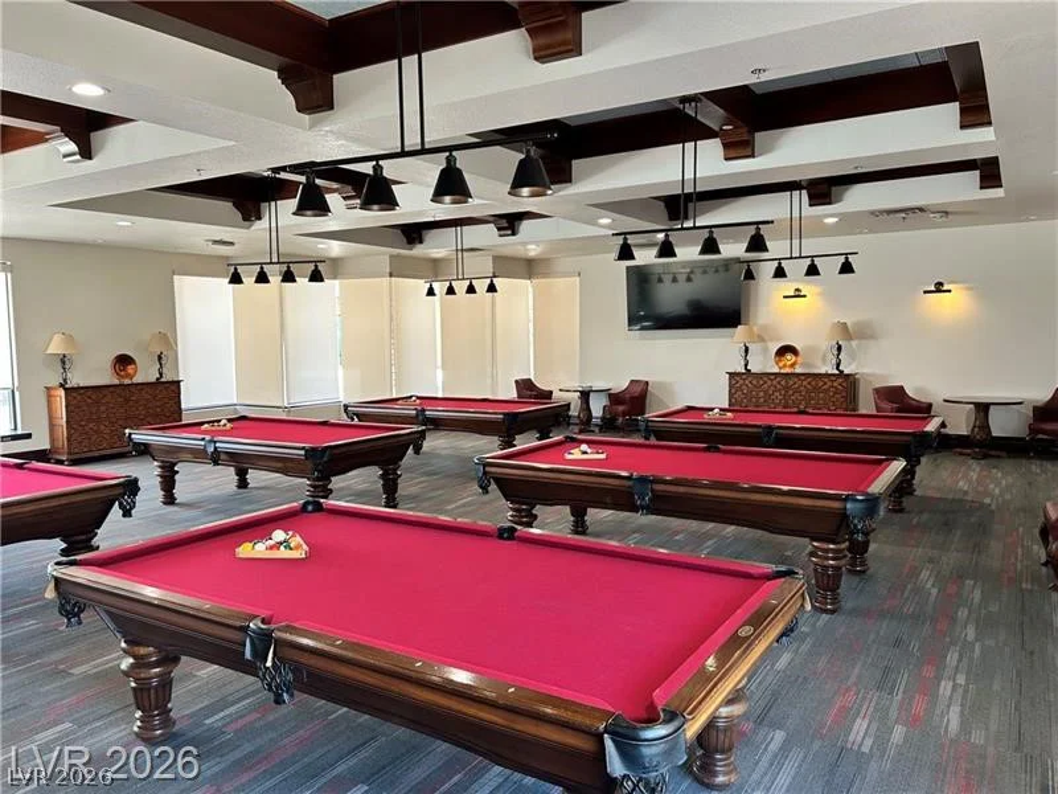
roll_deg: +1.4
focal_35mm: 26
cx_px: 529
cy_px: 397
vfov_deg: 53.1
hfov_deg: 67.3
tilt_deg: -3.4
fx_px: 795
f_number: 1.5
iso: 80
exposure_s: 1/60
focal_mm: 5.7
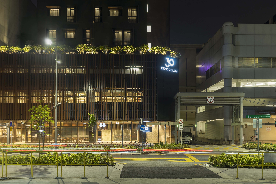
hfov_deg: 53.1
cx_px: 138
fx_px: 276
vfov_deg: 36.9
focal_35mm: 36
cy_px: 92
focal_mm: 36
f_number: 8
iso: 100
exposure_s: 5
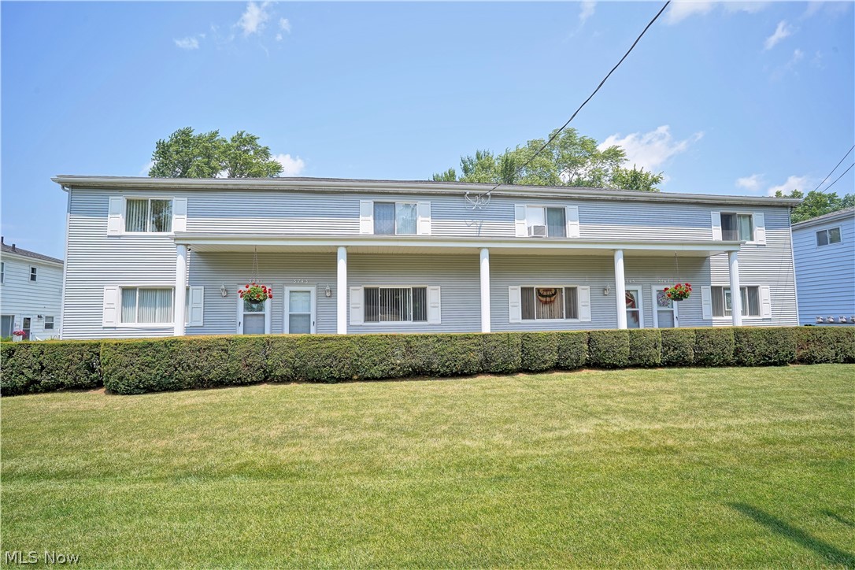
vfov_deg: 67.4
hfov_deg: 90.0
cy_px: 285
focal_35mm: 18
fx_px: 427
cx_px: 428
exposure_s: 1/250
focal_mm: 18
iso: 320
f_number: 8
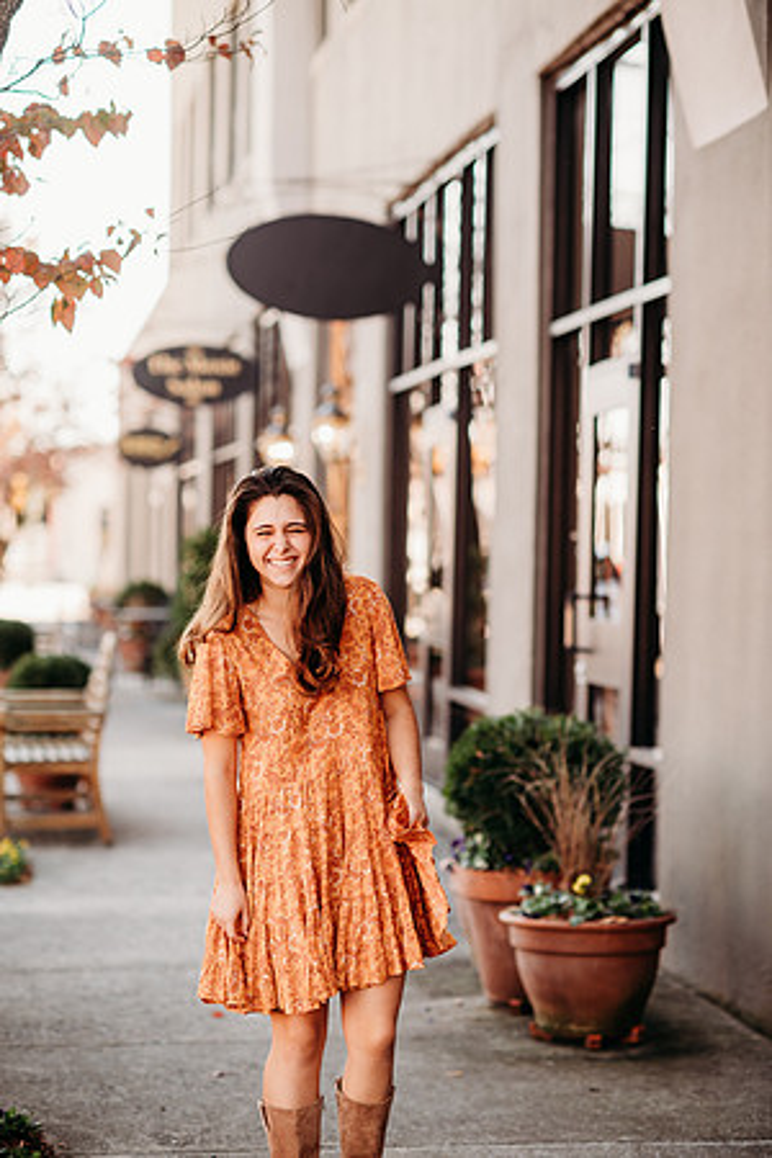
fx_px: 2734
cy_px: 579
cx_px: 386
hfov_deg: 16.1
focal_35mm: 85
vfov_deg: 23.9
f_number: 2.2
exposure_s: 1/250
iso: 100
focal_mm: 85
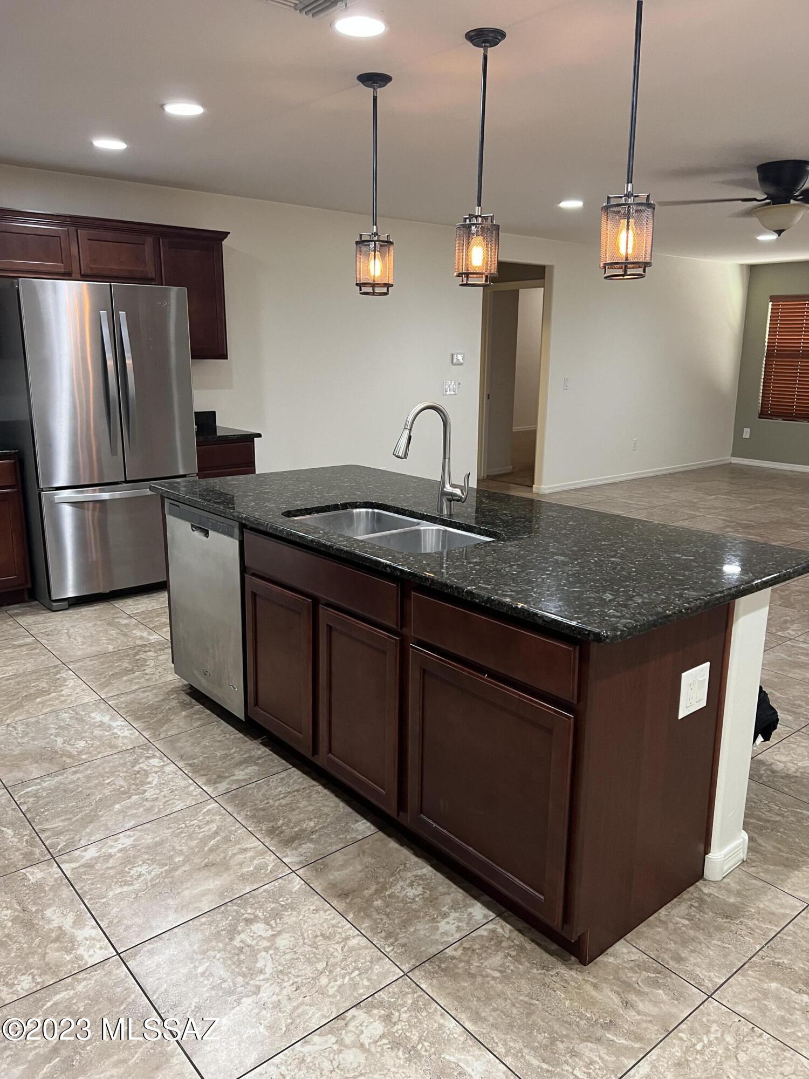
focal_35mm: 26
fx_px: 810
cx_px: 404
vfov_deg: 67.3
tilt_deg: -12.5
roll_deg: +0.5
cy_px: 540
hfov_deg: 53.1
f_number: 1.5
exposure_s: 1/60
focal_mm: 5.7
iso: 200
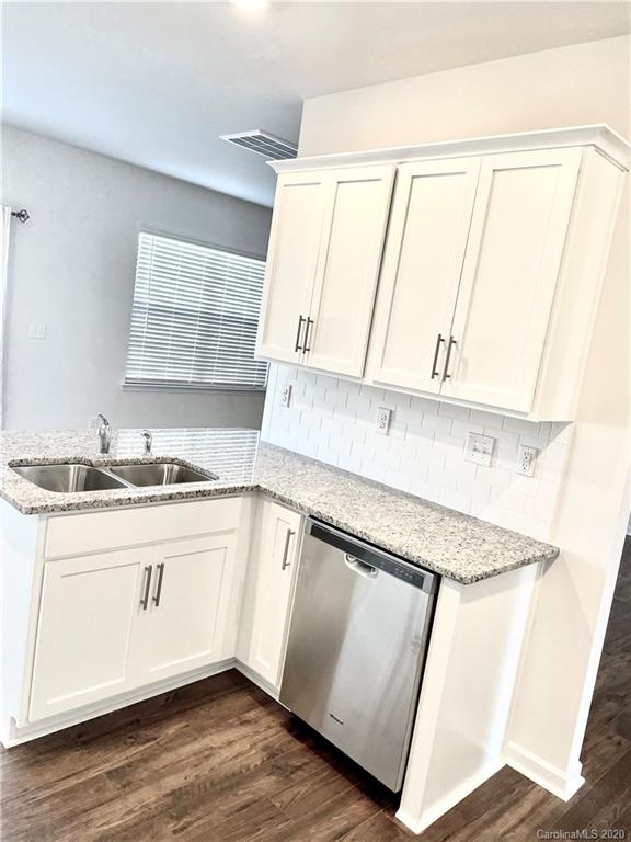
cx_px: 316
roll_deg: -9.2
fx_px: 632
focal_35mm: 26
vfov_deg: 67.3
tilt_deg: -7.8
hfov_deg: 53.1
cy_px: 421
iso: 100
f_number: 1.6
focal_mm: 4.2
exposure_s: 1/120
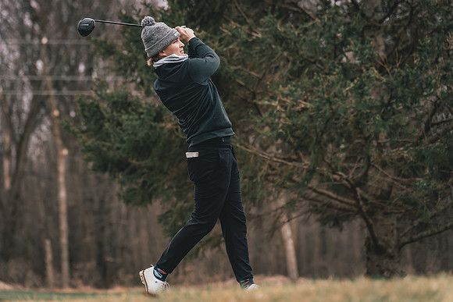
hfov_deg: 15.2
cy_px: 129
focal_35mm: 135
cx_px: 197
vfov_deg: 10.2
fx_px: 1697
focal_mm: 107
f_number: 2.8
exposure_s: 1/3200
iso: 640
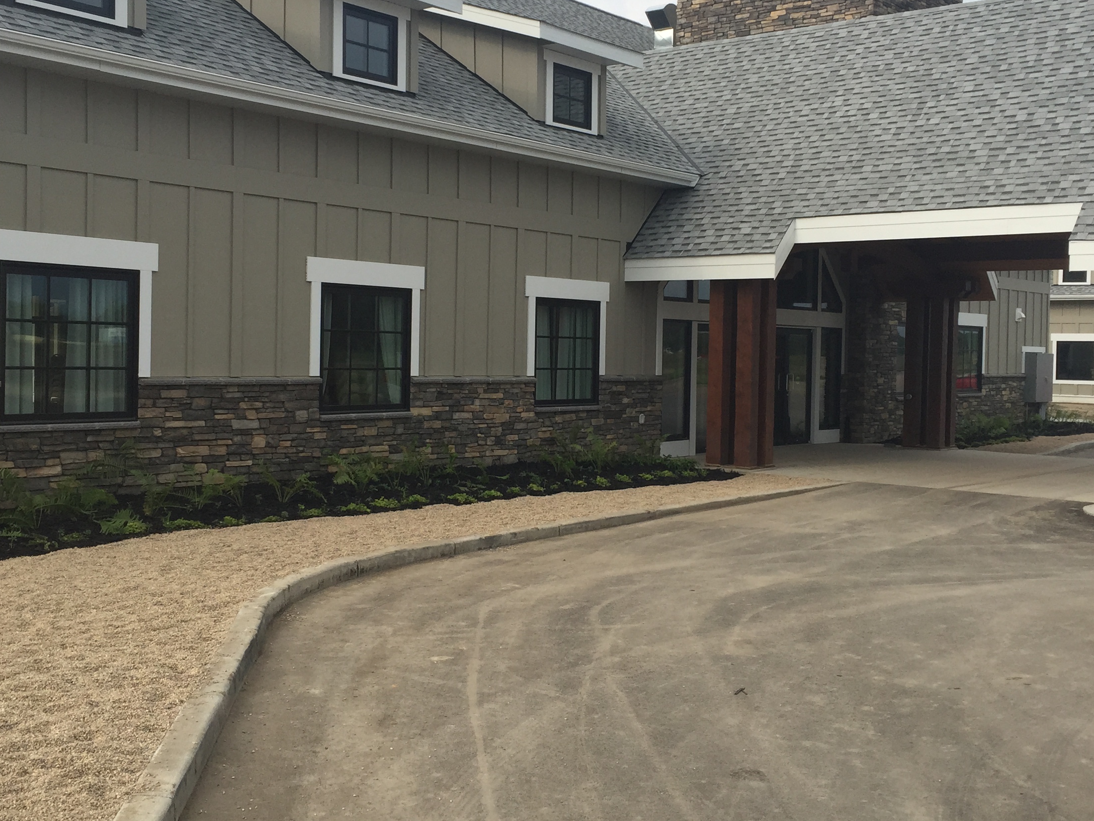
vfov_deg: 33.6
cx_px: 536
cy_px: 403
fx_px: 1359
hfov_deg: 43.8
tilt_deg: -0.4
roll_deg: -1.8
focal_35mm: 43
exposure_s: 1/989
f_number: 2.2
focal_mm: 4.15
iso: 32
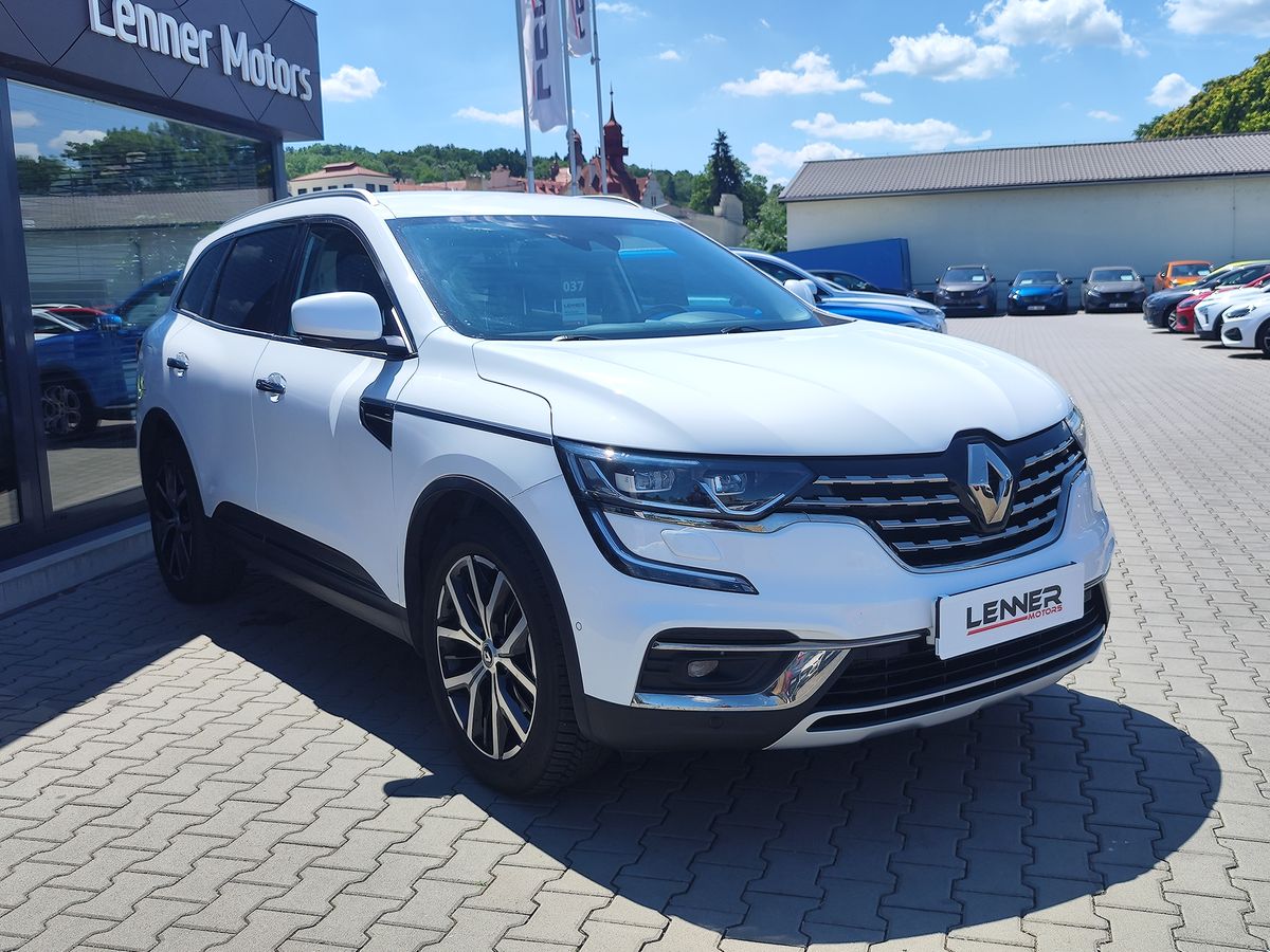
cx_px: 635
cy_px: 476
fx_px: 844
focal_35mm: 23
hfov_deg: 73.9
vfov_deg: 58.9
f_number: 1.69
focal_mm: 7.01
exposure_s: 1/1057
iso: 50
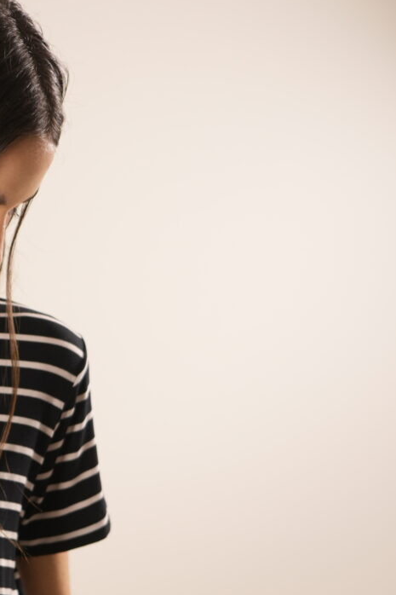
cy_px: 456
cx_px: -75
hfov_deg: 10.5
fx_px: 2129
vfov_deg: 15.8
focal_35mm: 129
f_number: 3.2
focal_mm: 50
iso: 400
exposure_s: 1/60
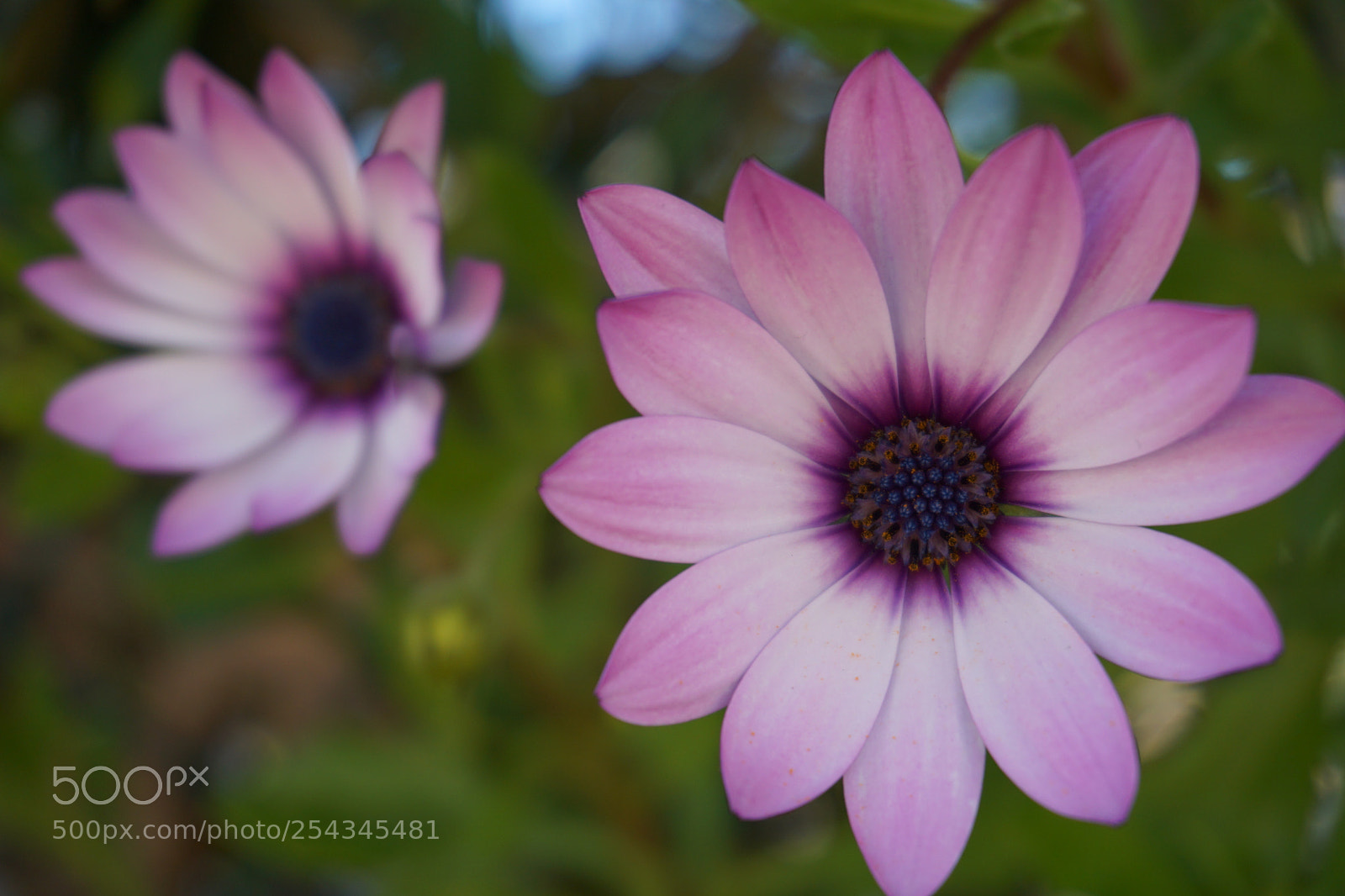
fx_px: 2689
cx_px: 672
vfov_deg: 18.9
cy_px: 448
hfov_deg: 28.1
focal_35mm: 72
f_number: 5.6
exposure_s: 1/160
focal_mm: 48
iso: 200
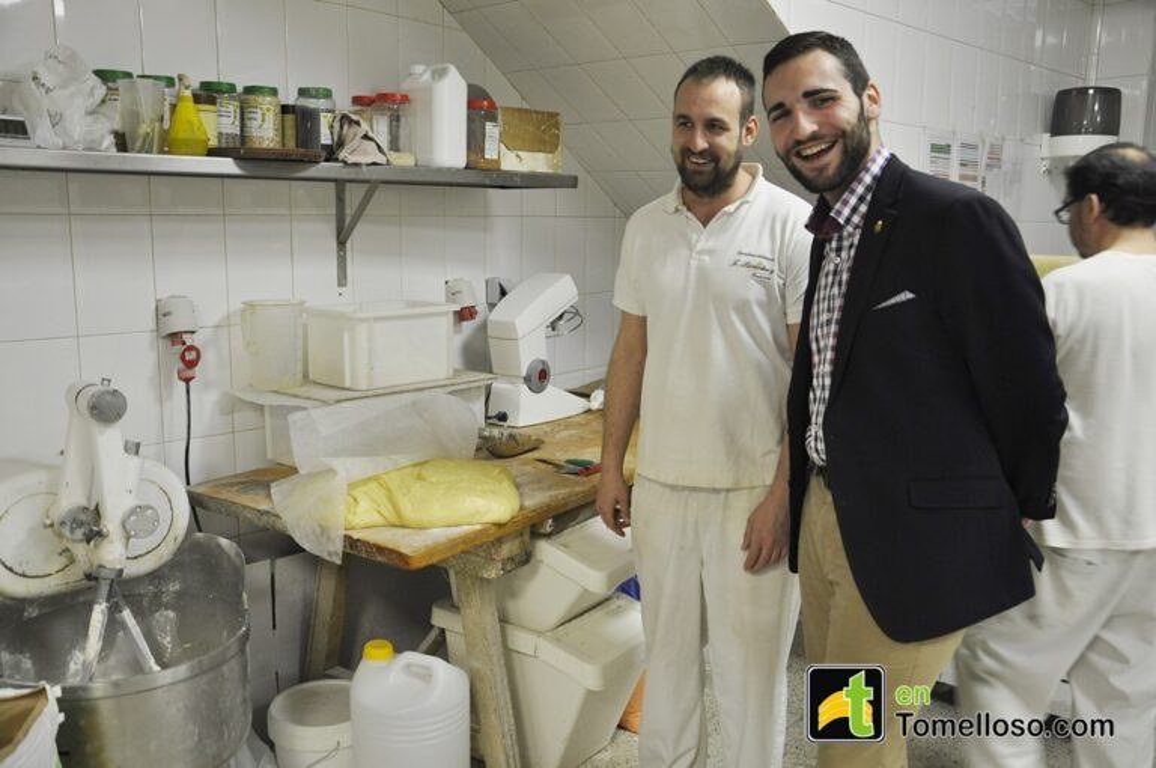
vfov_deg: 41.6
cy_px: 384
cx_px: 578
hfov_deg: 59.6
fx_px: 1010
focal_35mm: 32
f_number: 3.8
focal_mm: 21
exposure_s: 1/40
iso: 800
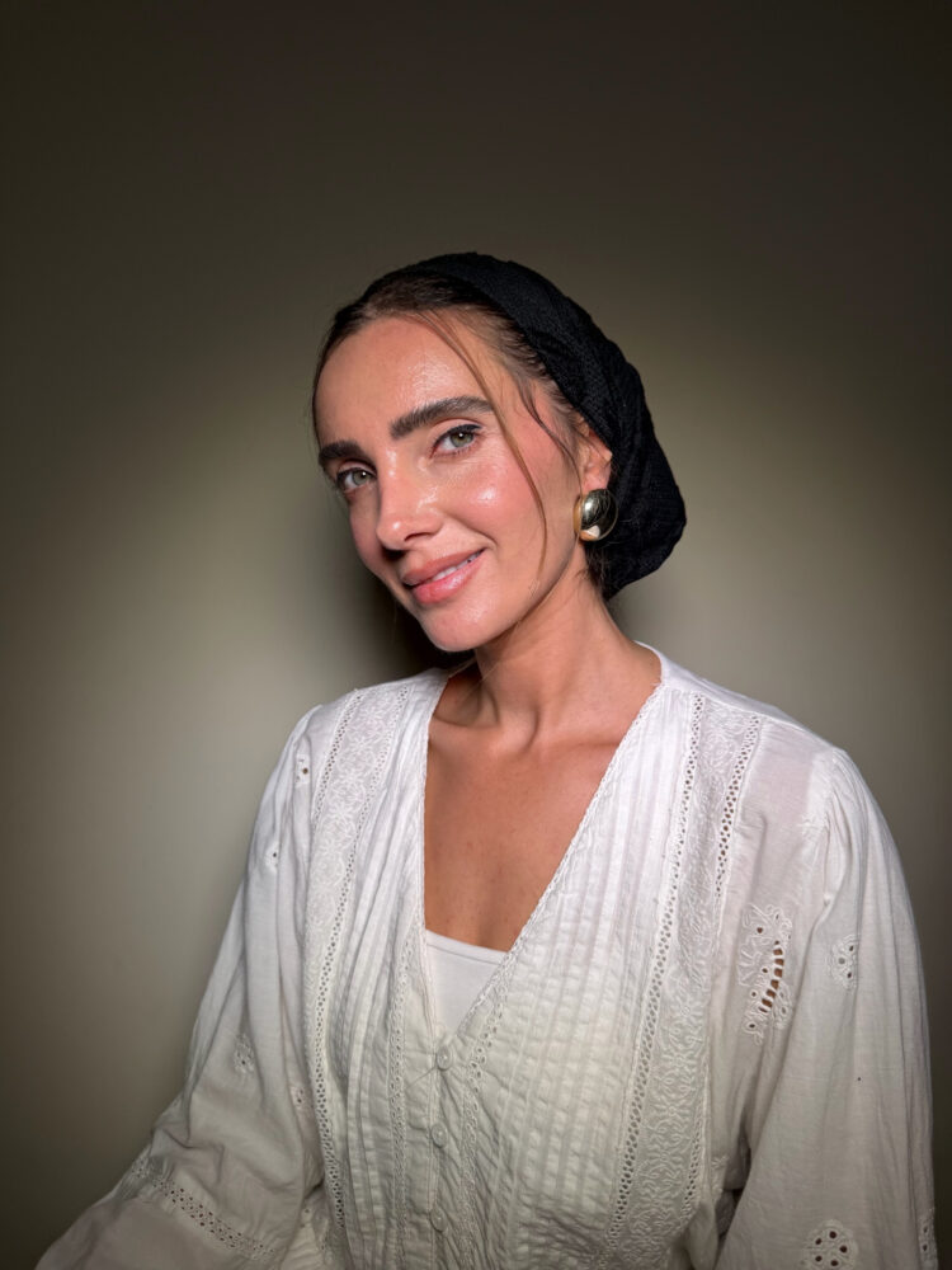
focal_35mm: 24
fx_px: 880
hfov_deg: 56.8
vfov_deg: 71.6
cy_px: 635
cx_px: 476
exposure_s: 1/319
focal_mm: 6.76
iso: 80
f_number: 1.78
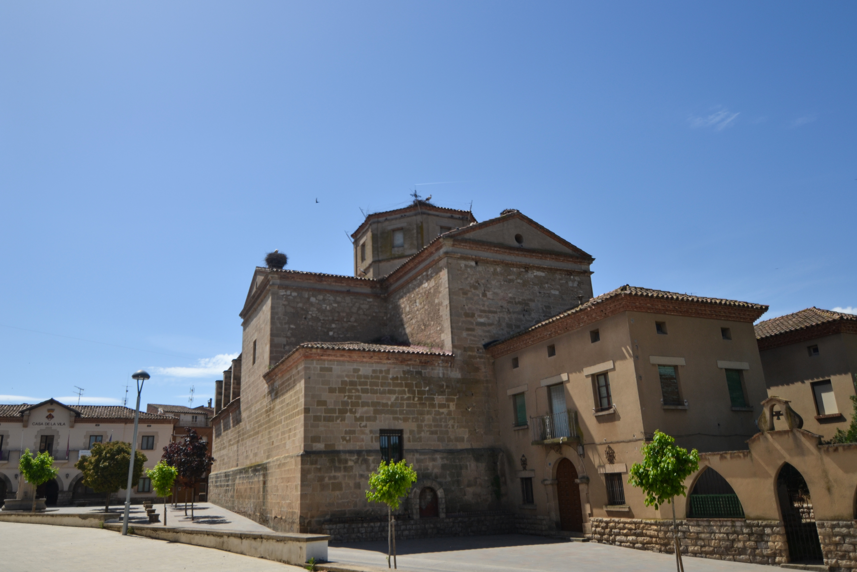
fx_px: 571
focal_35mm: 24
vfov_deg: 53.1
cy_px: 286
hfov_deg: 73.7
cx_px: 428
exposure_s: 1/2500
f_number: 2.8
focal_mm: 16
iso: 100
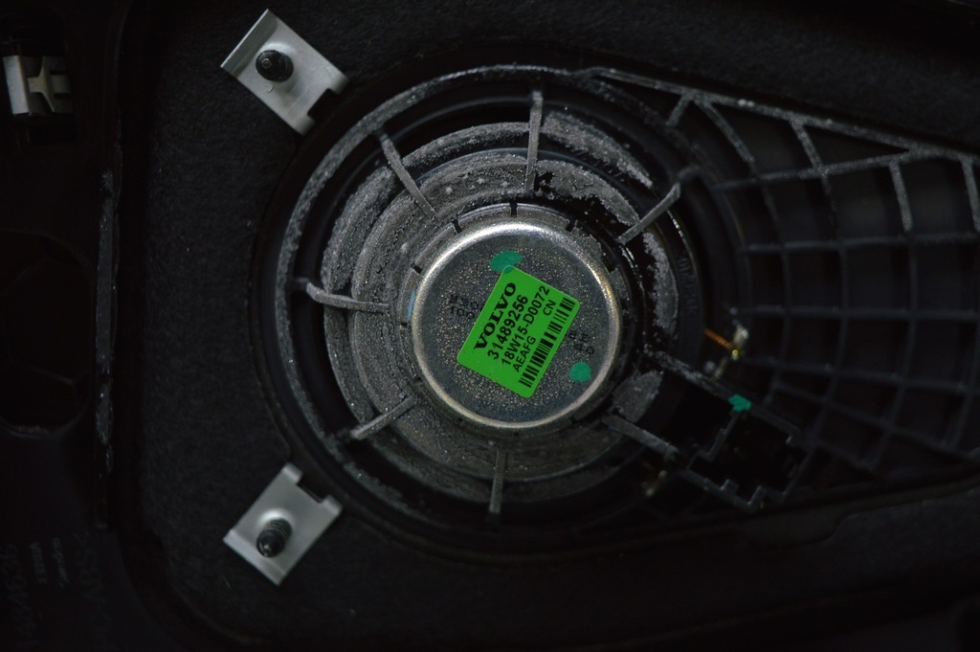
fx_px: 1387
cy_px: 326
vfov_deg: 26.4
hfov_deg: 38.9
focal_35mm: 51
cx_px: 490
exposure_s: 1/50
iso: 400
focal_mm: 34
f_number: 4.5
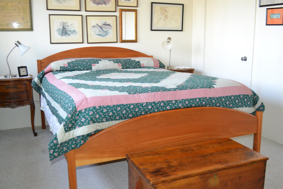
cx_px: 142
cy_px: 94
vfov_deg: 36.9
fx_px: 283
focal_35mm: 36
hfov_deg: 53.1
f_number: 4
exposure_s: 1/60
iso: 1600
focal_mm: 24
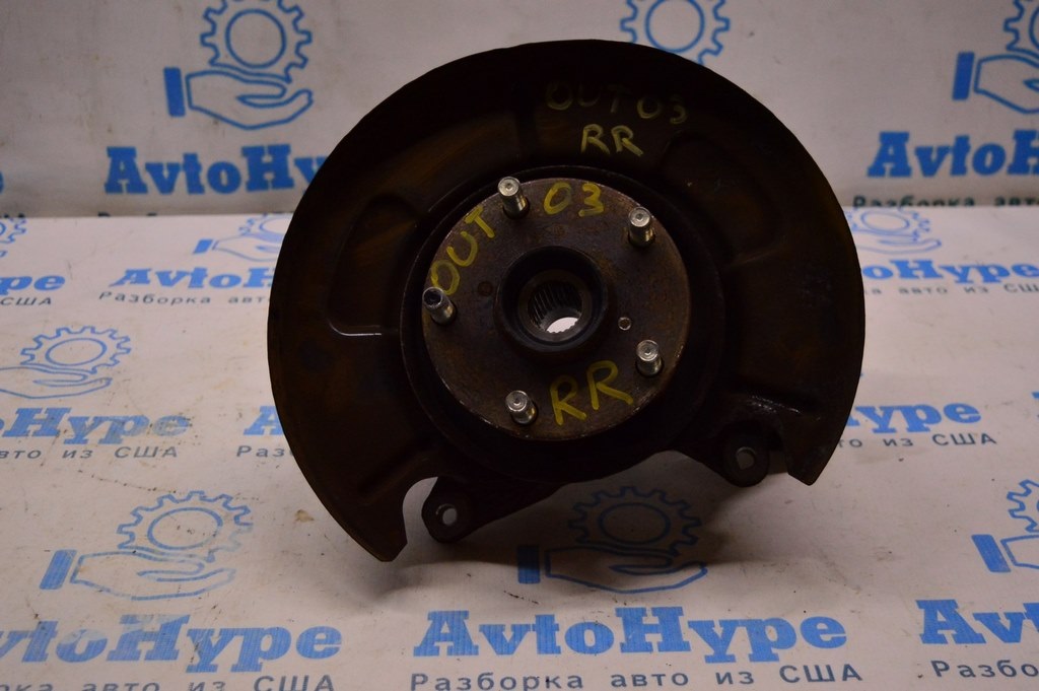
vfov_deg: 28.9
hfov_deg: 42.4
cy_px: 346
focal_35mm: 46
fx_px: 1341
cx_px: 520
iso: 1600
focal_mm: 31
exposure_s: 1/400
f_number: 4.2
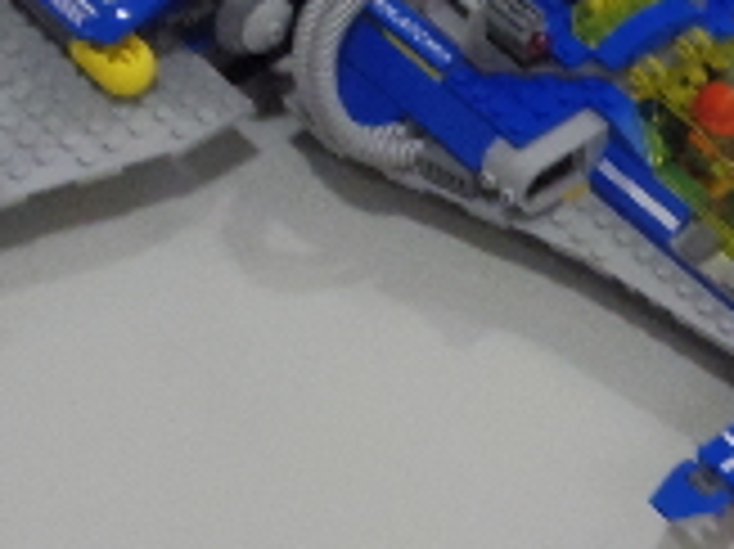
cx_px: 878
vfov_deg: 10.0
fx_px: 3115
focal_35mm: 147
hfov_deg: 13.1
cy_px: 58
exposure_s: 1/60
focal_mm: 7.3
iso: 1000
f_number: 6.3
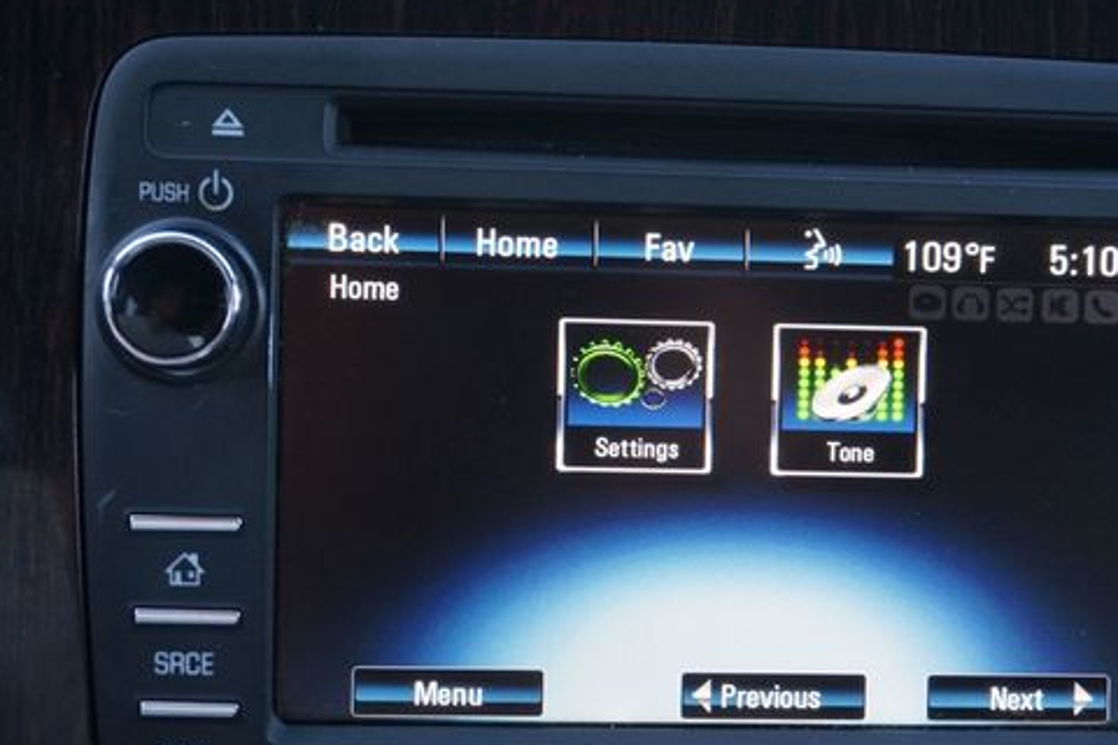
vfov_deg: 22.6
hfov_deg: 33.2
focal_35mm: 60
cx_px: 696
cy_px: 431
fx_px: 1863
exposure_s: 1/60
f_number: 5
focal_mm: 30
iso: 800
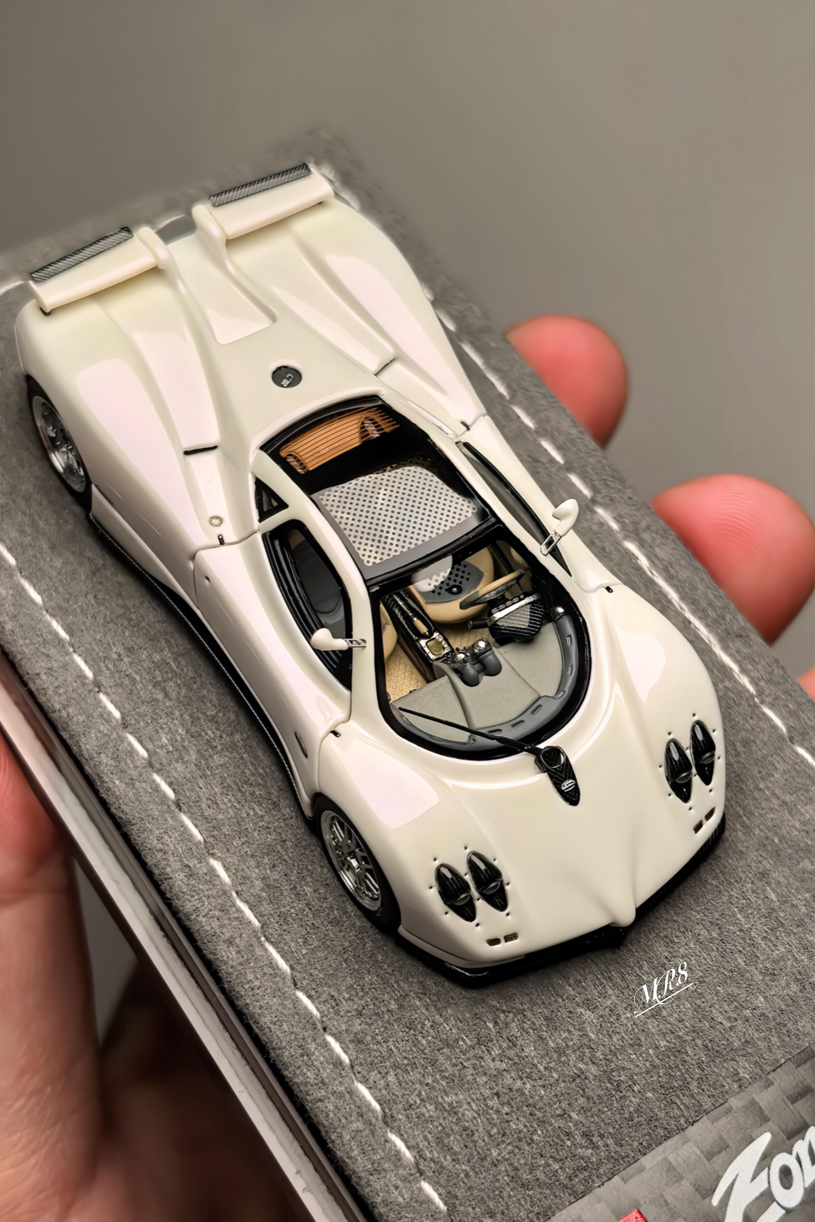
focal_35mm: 48
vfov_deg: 41.1
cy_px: 613
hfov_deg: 28.1
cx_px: 372
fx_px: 1630
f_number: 2
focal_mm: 6.98
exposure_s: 1/433
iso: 50
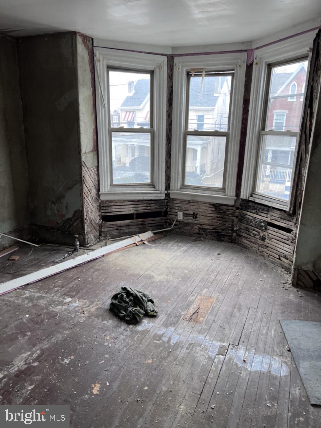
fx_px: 321
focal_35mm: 26
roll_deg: +0.1
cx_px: 160
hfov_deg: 53.1
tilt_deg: -13.8
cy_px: 214
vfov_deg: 67.3
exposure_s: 1/121
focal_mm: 5.7
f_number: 1.5
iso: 100
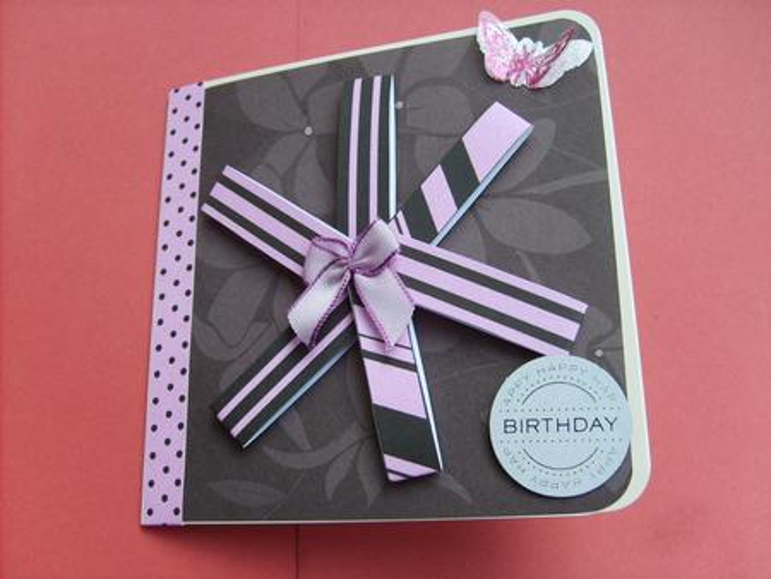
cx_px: 386
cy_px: 290
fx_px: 780
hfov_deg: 52.6
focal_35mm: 35
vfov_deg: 40.7
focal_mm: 5.8
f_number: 2.8
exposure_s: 1/250
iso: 50
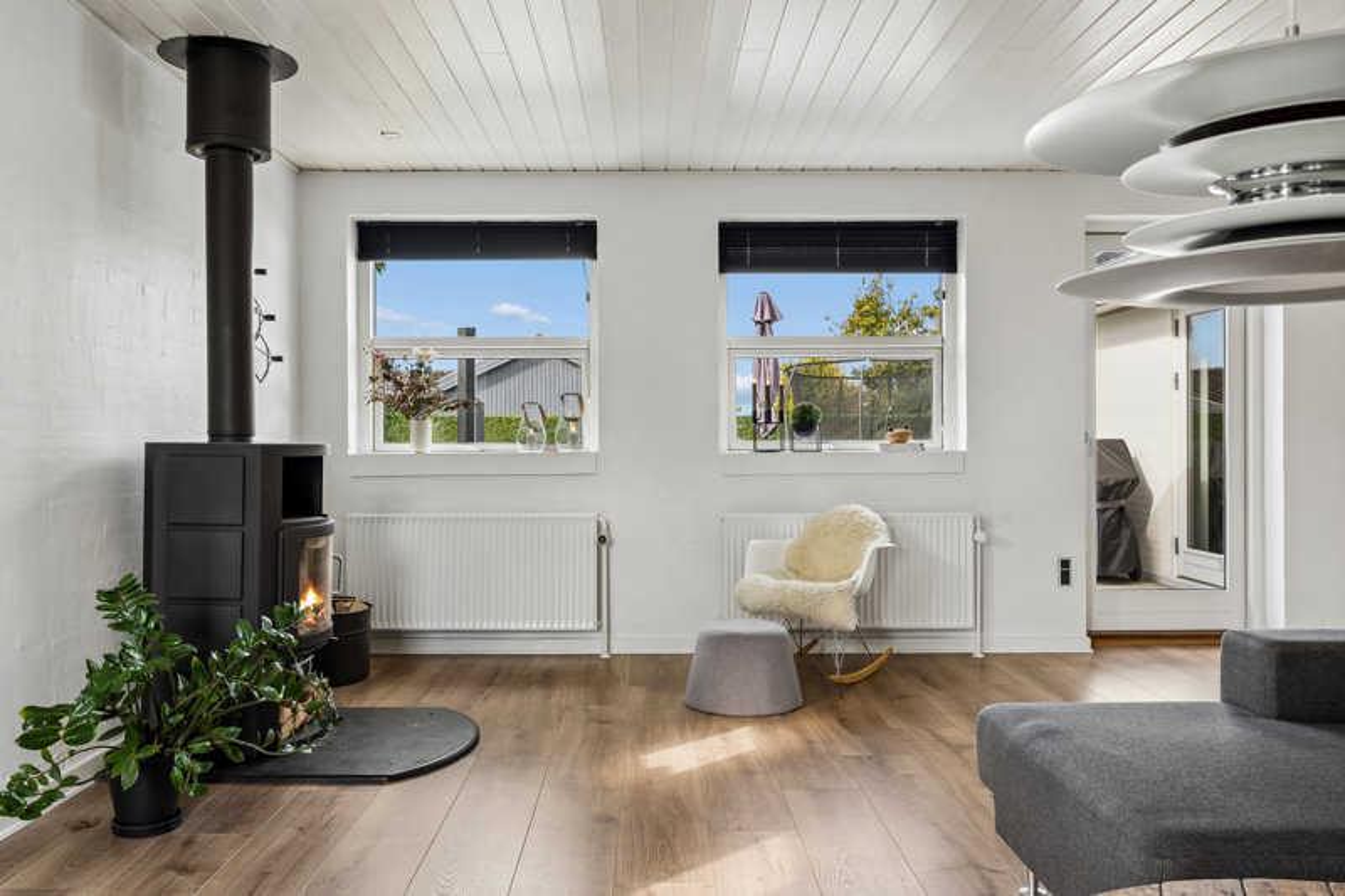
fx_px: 1065
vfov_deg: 45.7
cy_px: 448
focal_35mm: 28
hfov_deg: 64.6
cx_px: 672
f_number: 8
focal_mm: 28.5
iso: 200
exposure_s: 1/30
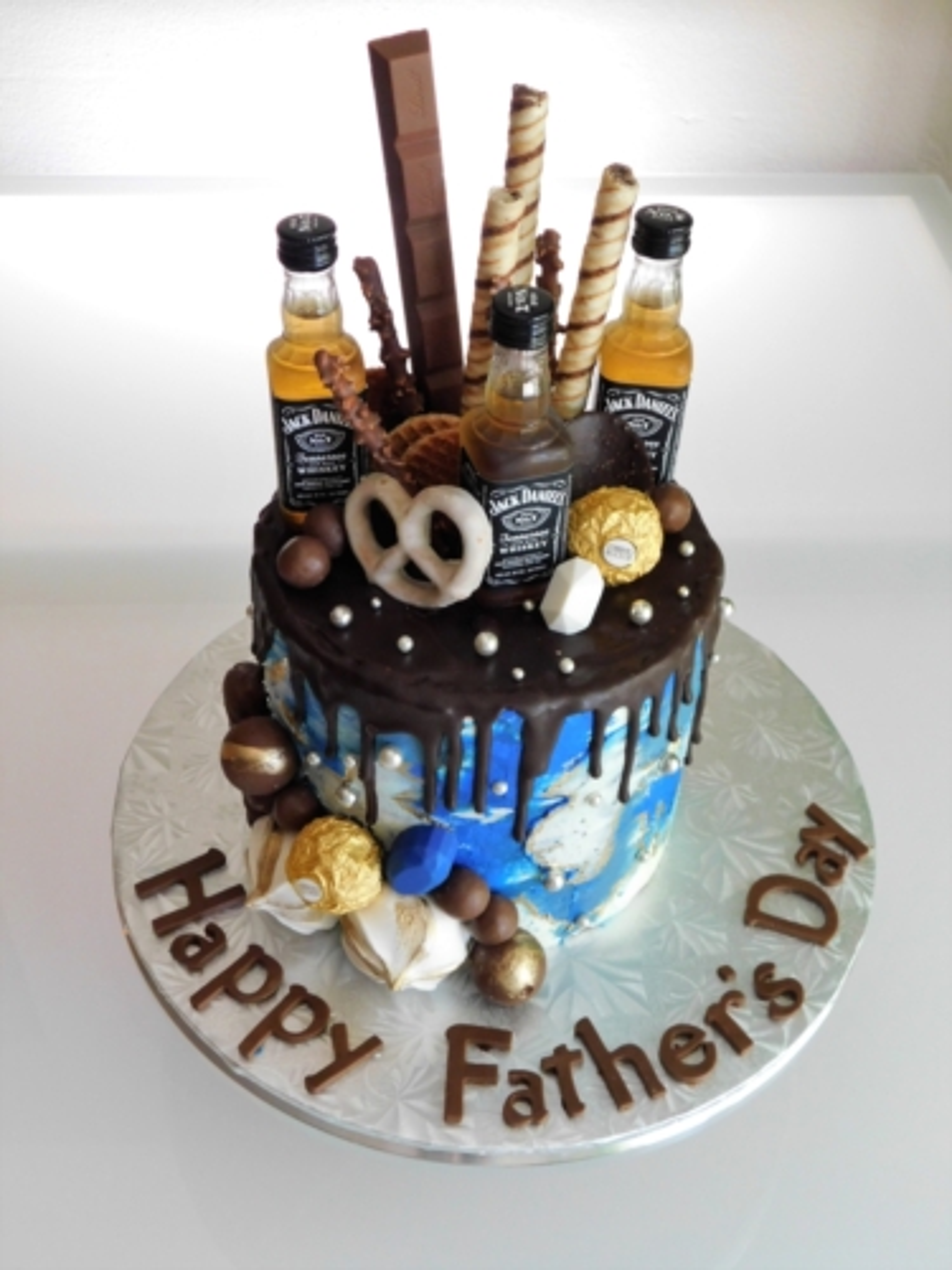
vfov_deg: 46.8
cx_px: 476
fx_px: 1467
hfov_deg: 36.0
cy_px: 635
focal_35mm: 40
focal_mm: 7.1
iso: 400
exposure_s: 1/25
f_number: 3.6
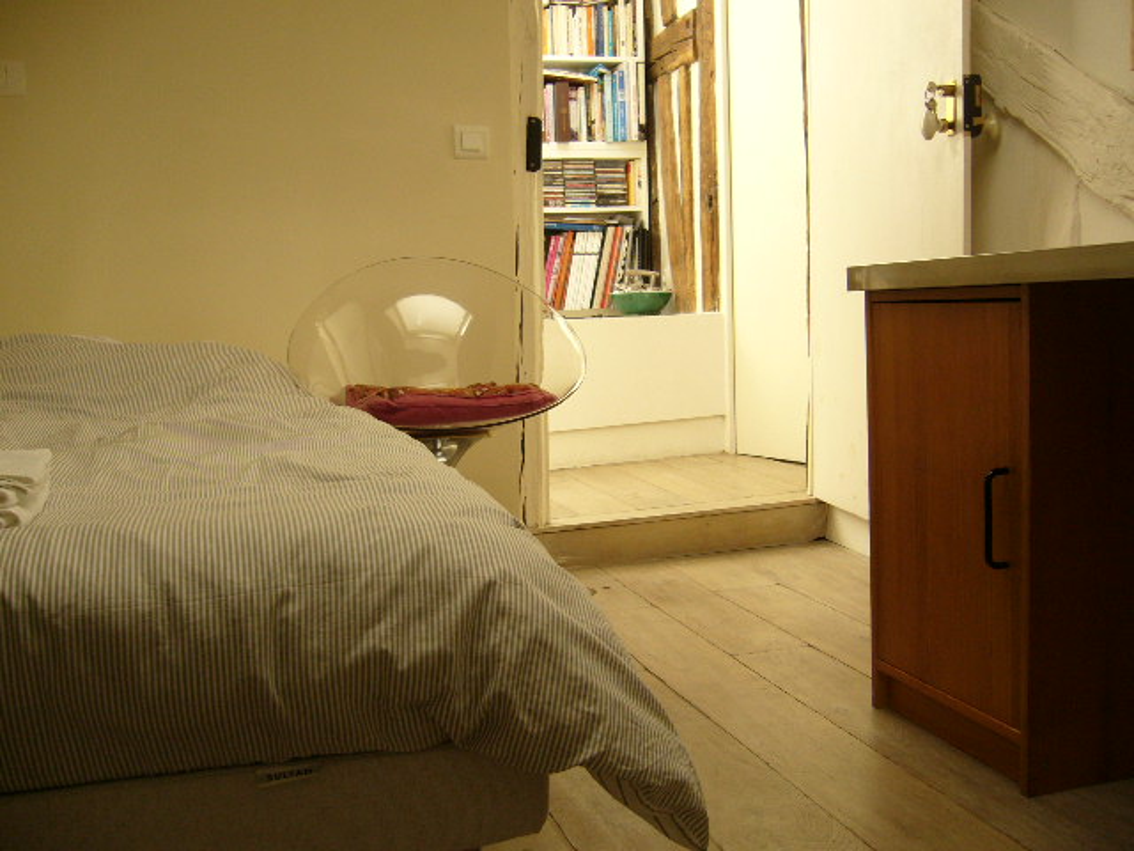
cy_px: 426
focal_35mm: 35
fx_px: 1147
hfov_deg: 52.6
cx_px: 567
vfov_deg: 40.7
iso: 100
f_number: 2.8
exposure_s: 1/125
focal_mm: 5.8
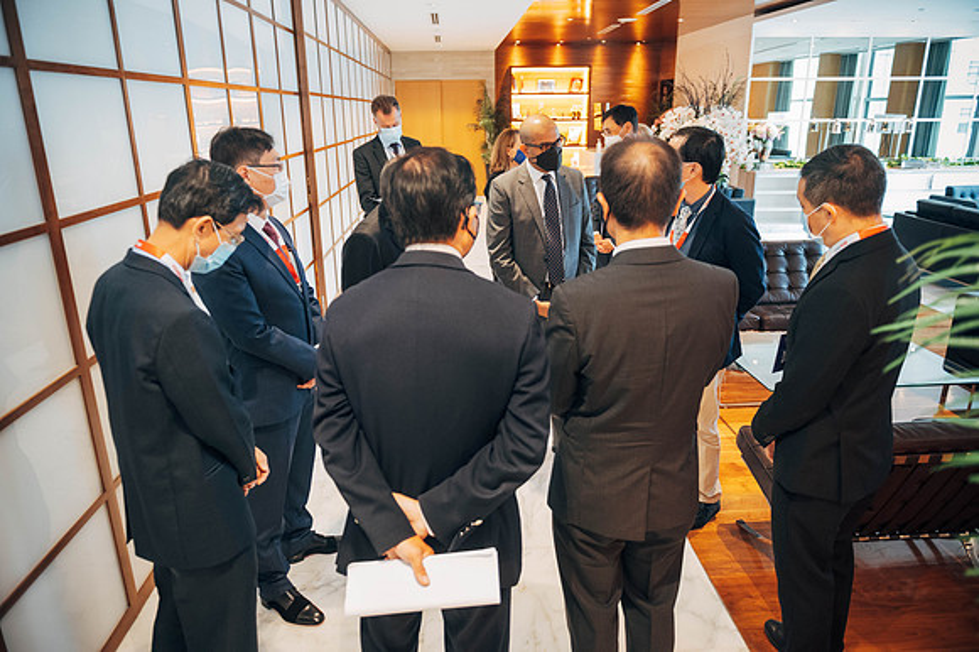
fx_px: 652
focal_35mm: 24
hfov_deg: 73.8
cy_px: 326
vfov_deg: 53.1
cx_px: 490
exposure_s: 1/125
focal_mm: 24
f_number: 3.2
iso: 3200
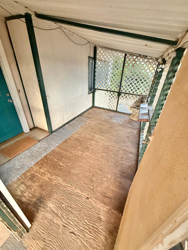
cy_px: 125
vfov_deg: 102.1
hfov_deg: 85.7
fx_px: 101
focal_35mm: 14
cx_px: 94
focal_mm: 2.22
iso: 500
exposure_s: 1/60
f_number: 2.2
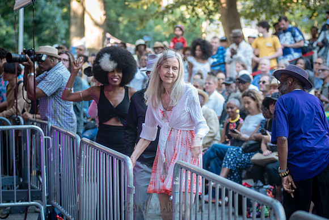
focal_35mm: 115
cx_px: 165
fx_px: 1054
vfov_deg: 11.9
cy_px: 111
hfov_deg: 17.7
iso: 800
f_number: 3.5
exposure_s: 1/125
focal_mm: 92
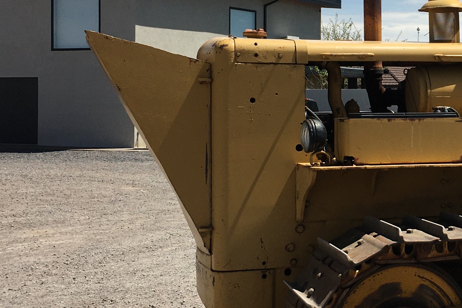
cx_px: 459
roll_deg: -1.6
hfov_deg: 25.4
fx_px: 975
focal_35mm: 76
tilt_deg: -0.9
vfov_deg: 17.9
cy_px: 111
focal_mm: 4.15
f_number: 2.2
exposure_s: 1/2564
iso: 25
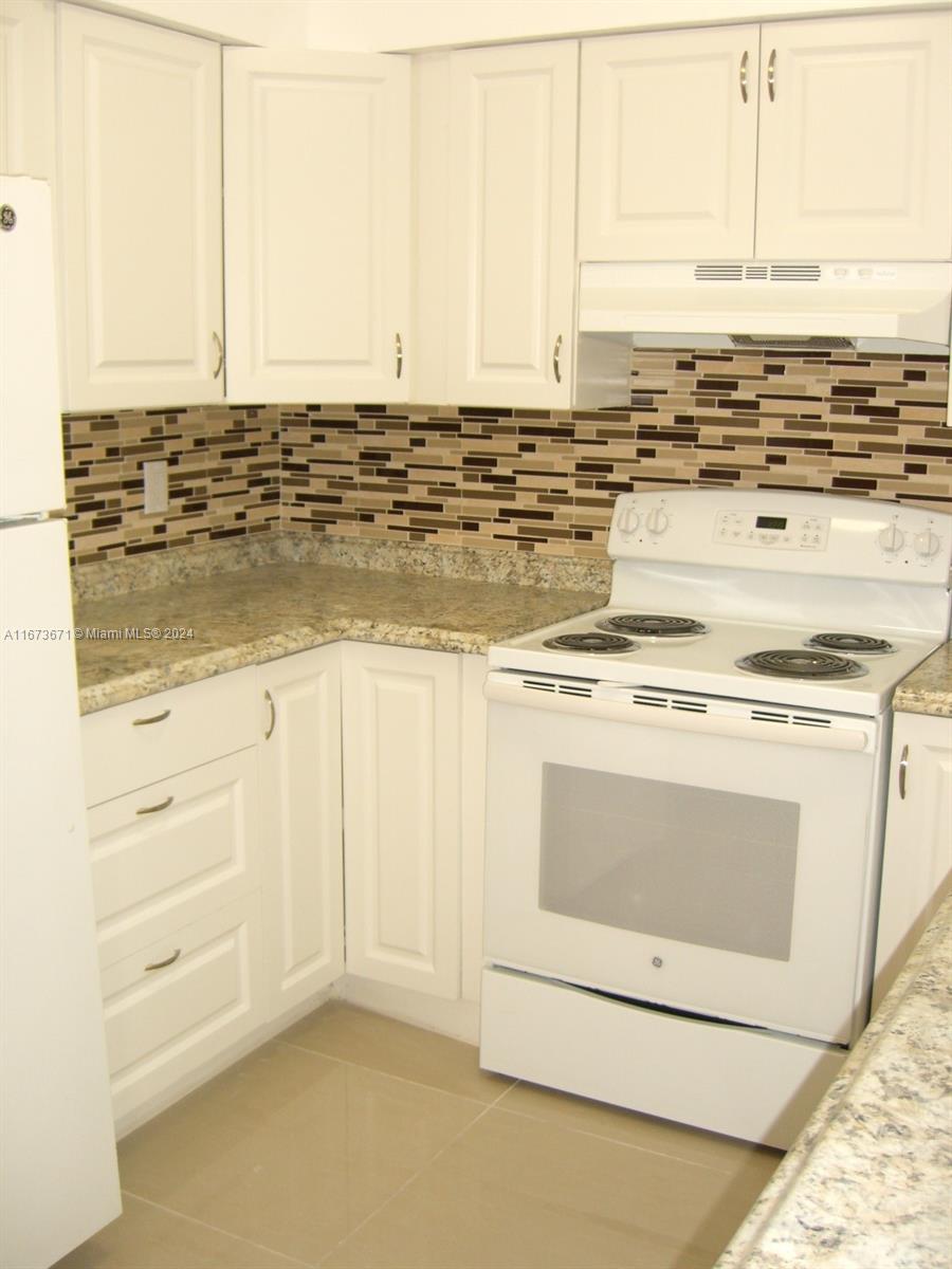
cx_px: 476
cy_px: 634
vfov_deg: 49.0
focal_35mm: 38
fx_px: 1393
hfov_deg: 37.7
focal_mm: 7.9
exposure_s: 1/60
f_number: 2.8
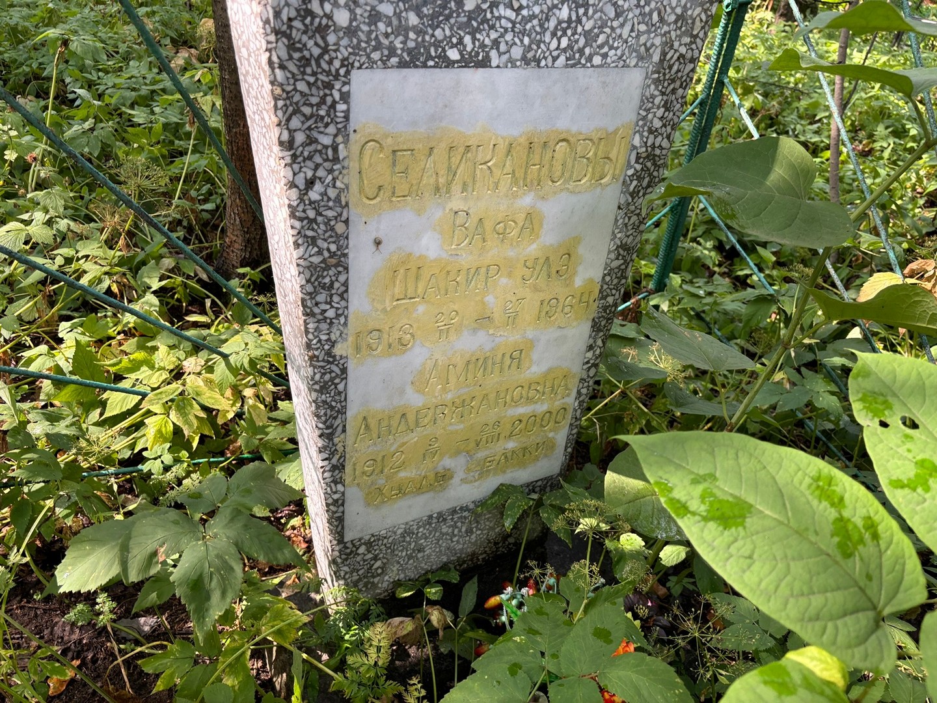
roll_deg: -11.4
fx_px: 704
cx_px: 468
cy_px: 352
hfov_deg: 67.3
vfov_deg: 53.1
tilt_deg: -28.1
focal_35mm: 26
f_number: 1.6
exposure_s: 1/121
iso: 40
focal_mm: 5.96
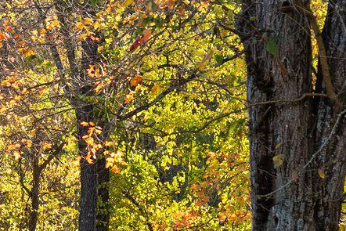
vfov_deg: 3.6
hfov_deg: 5.3
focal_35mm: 380
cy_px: -63
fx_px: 3653
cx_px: -334
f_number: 8
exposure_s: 1/160
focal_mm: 82
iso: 640
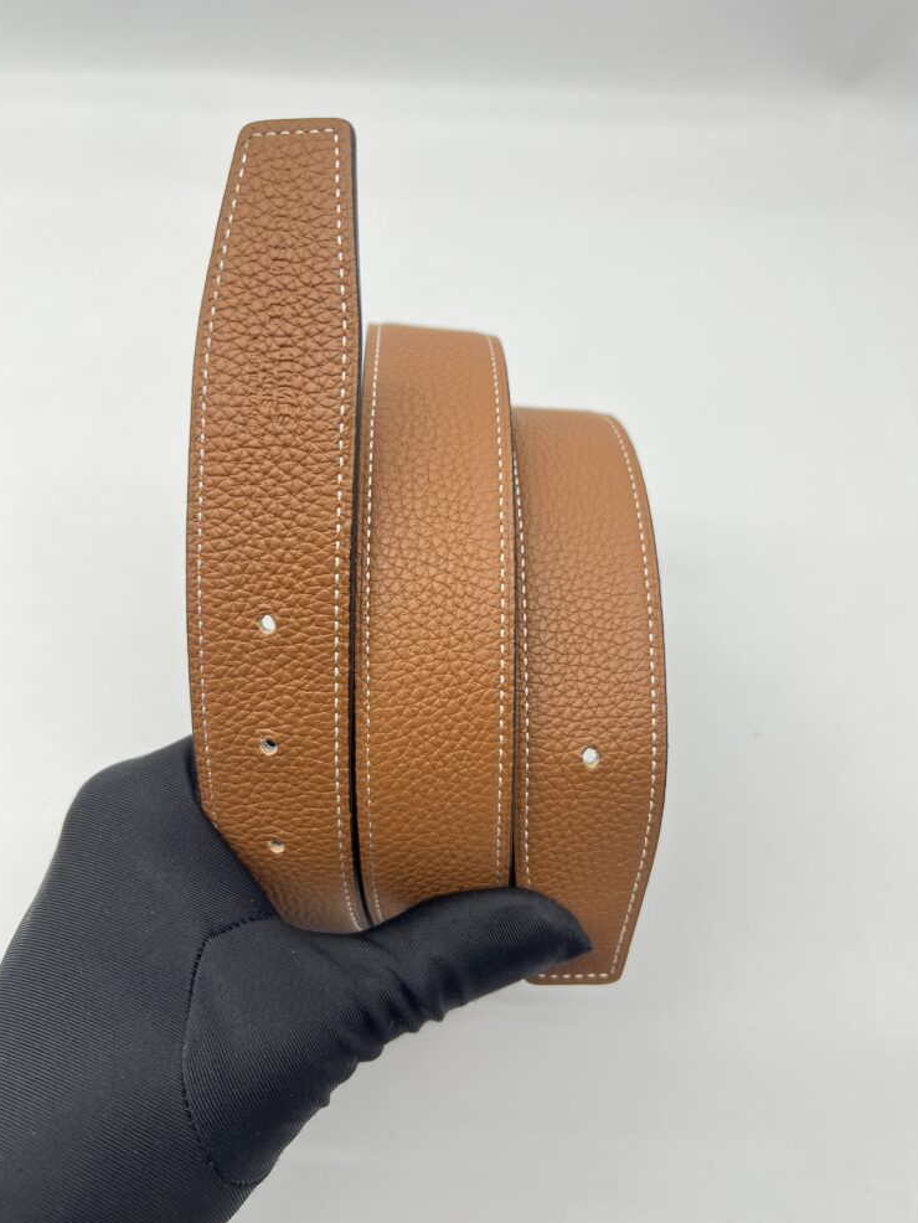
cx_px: 449
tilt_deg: -50.5
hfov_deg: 51.4
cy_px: 614
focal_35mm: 27
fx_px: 954
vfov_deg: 65.3
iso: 50
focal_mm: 5.7
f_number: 1.5
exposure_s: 1/100
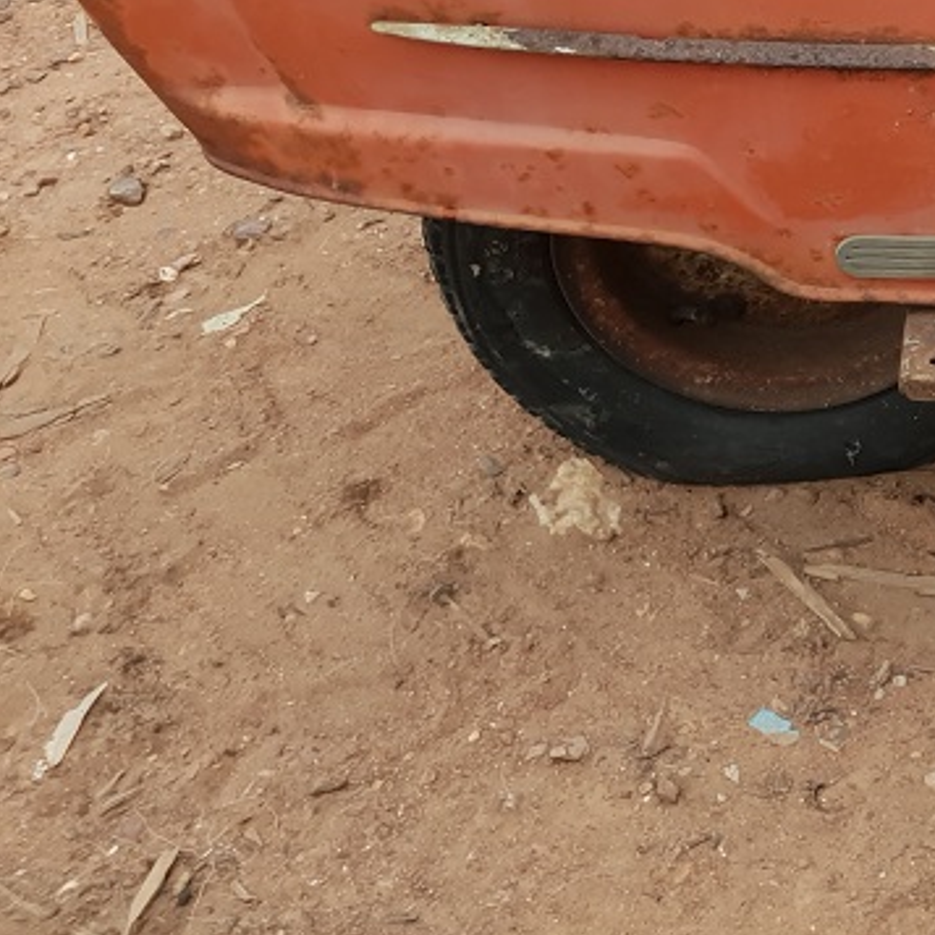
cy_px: -31
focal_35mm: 78
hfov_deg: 18.5
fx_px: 2384
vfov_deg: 21.3
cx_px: 1569
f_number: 2.4
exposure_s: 1/120
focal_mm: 4.3
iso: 64
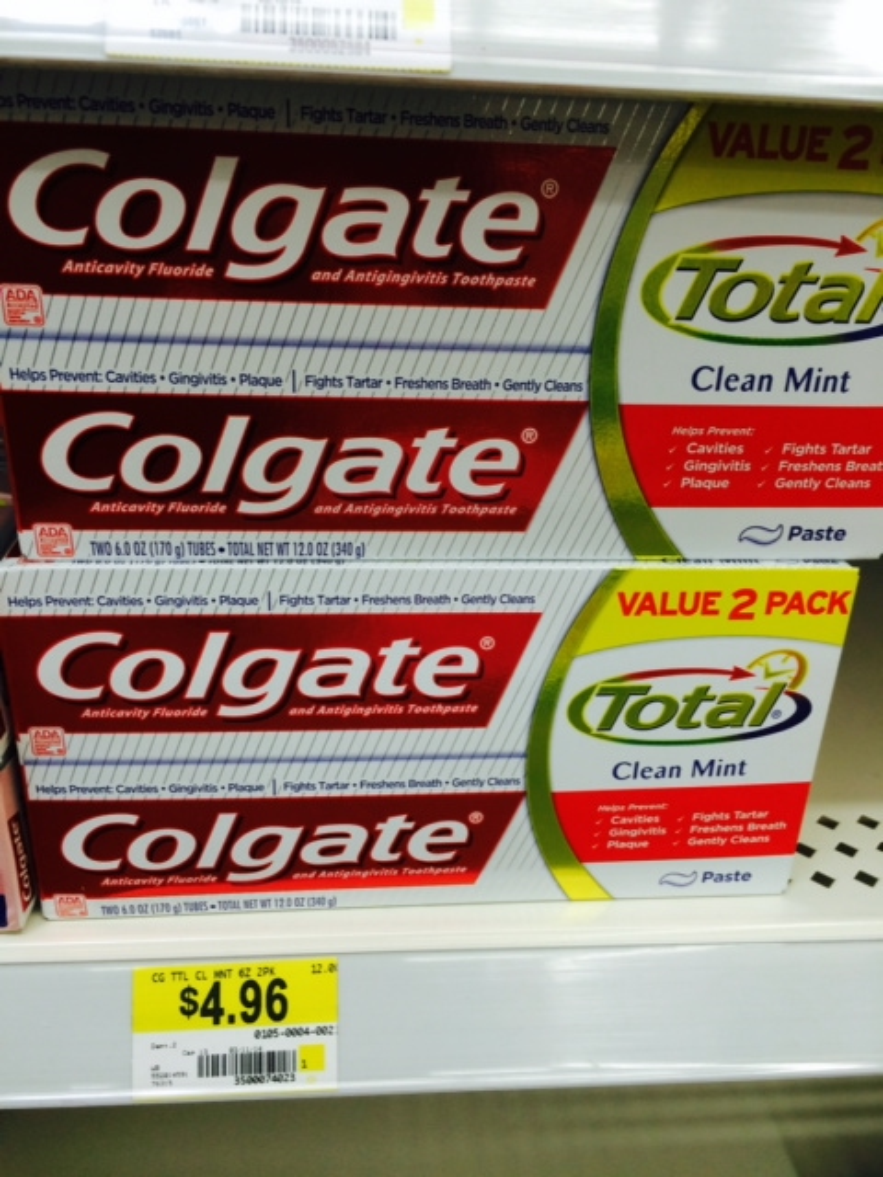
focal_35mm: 30
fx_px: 1020
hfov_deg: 46.8
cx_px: 442
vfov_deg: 60.0
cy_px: 588
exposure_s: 1/30
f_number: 2.2
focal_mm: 4.12
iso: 80
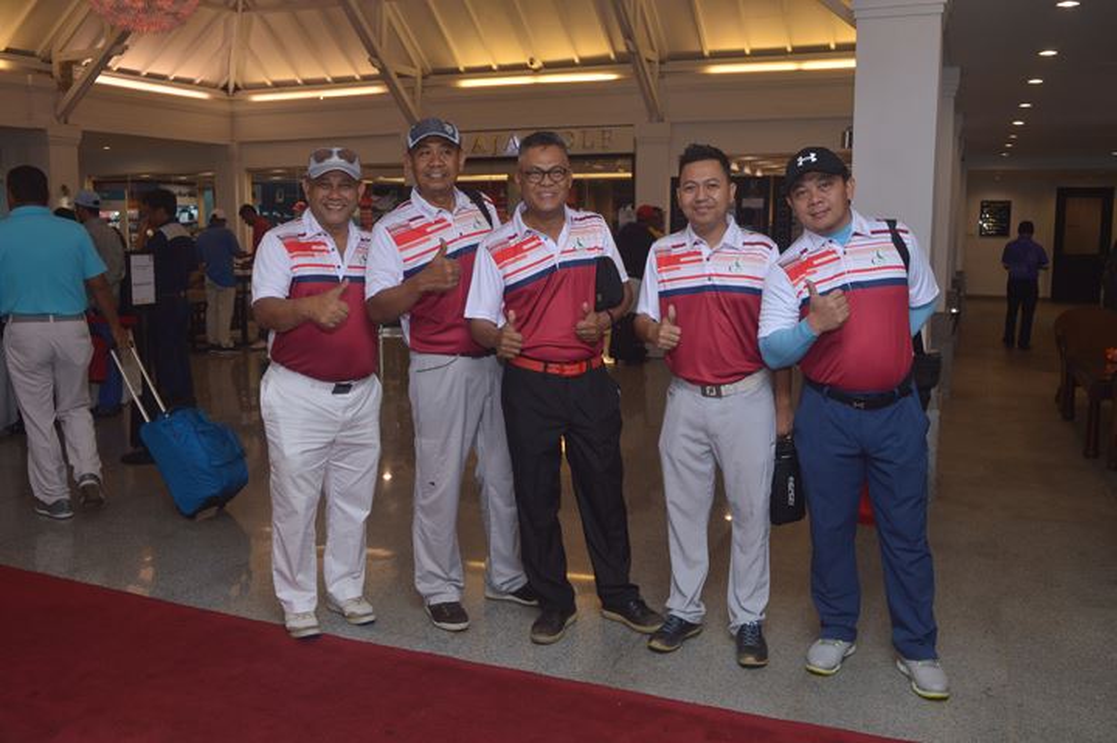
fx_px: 1023
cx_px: 558
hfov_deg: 57.3
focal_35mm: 33
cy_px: 372
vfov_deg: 39.9
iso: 400
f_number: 5.6
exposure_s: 1/60
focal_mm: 22
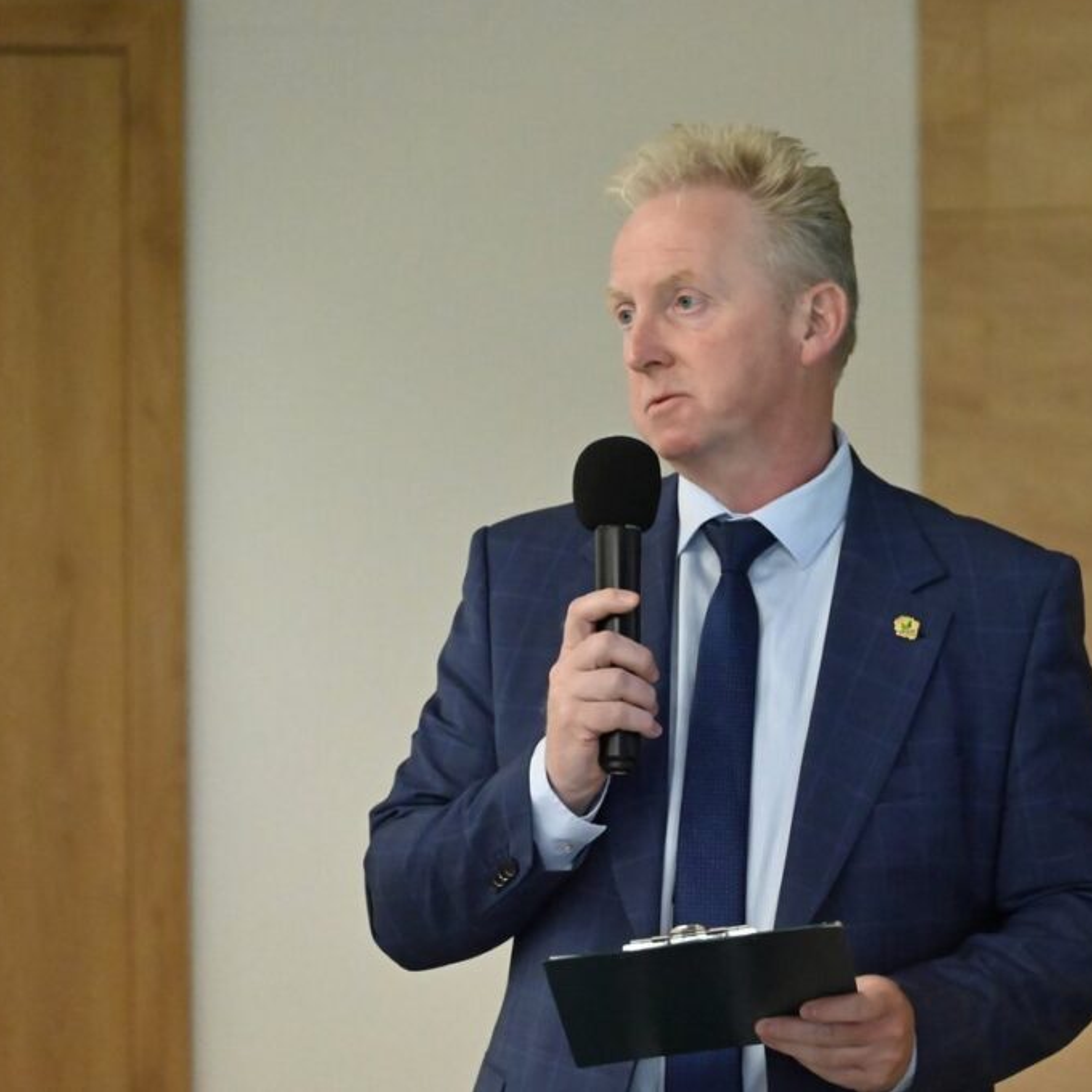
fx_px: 9137
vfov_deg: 6.8
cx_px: 726
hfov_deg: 6.8
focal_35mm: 256
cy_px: 544
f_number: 6.3
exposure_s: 1/200
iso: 14400
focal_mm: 200
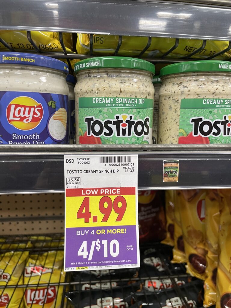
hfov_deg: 53.1
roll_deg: -0.4
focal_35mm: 26
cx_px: 116
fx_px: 231
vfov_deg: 67.3
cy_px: 154
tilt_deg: -8.2
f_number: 1.6
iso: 100
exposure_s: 1/60
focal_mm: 4.2
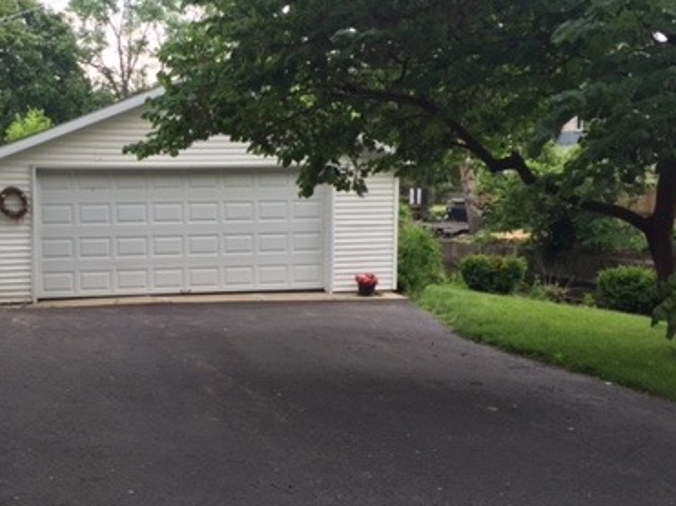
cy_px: 284
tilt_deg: -6.0
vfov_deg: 29.1
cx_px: 166
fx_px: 976
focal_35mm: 50
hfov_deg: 37.2
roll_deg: +0.9
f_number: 2.2
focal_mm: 4.15
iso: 32
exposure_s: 1/213
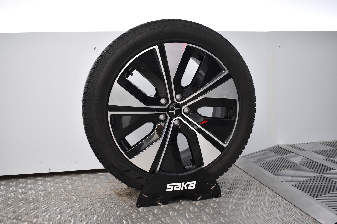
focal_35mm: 34
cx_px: 168
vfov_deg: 38.4
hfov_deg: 55.1
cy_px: 112
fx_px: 323
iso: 900
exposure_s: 1/40
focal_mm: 23
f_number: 3.8
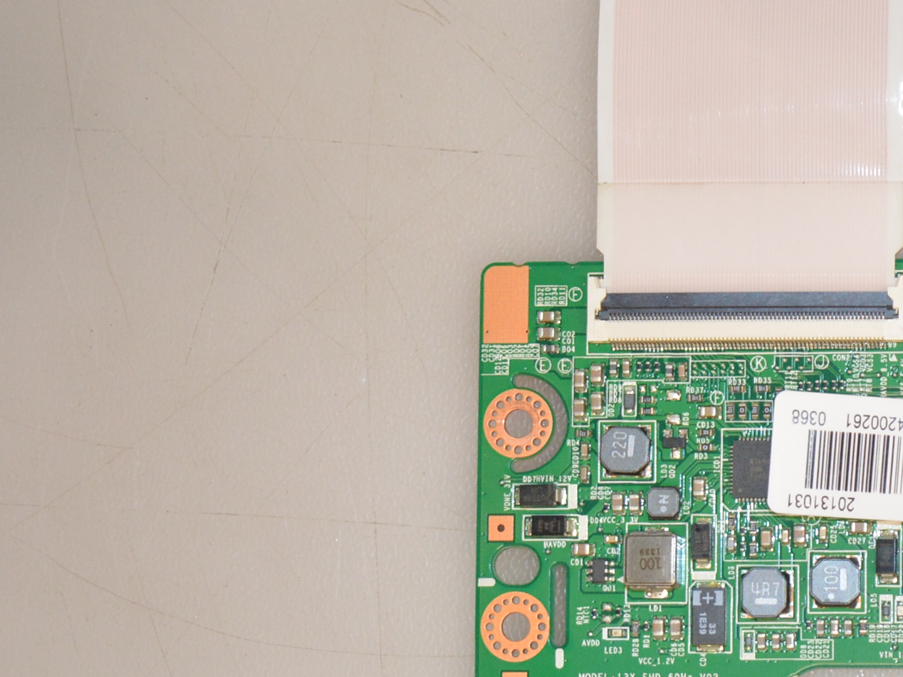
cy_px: 656
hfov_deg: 15.6
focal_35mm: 122
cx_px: 1099
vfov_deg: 12.1
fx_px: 3170
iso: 800
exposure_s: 1/200
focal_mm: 27
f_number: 4
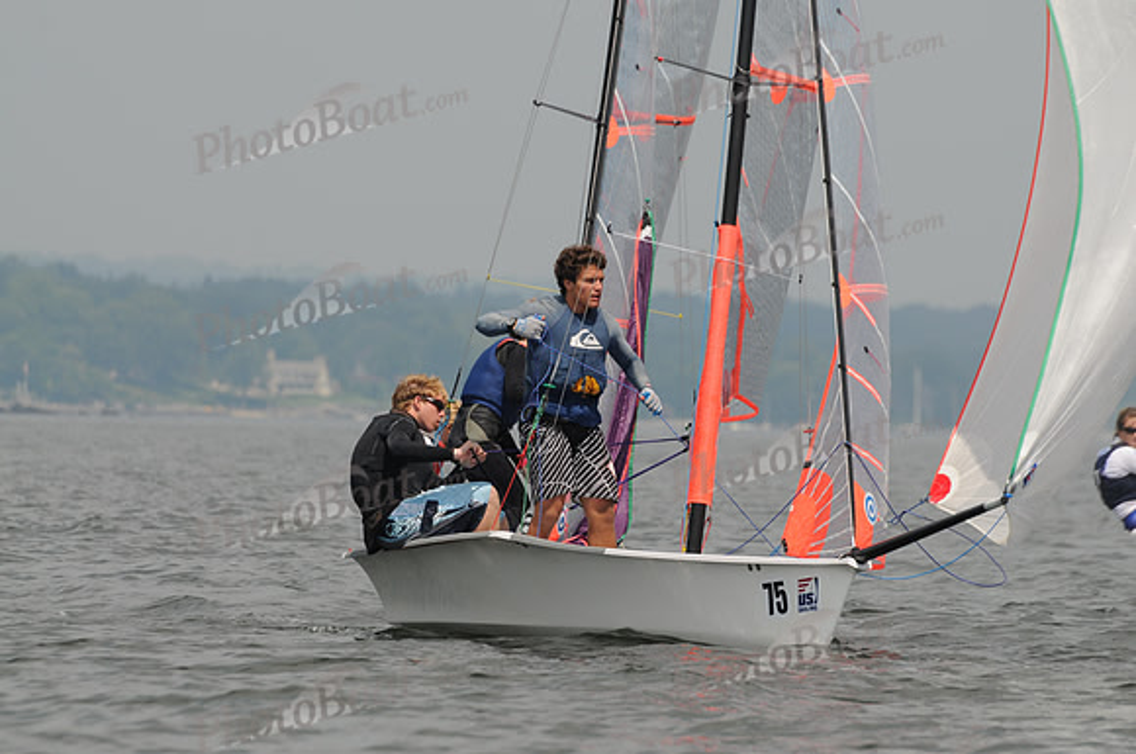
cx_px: 568
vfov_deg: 3.0
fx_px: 14180
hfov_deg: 4.6
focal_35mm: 450
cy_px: 377
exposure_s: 1/800
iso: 200
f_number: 6.3
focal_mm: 300
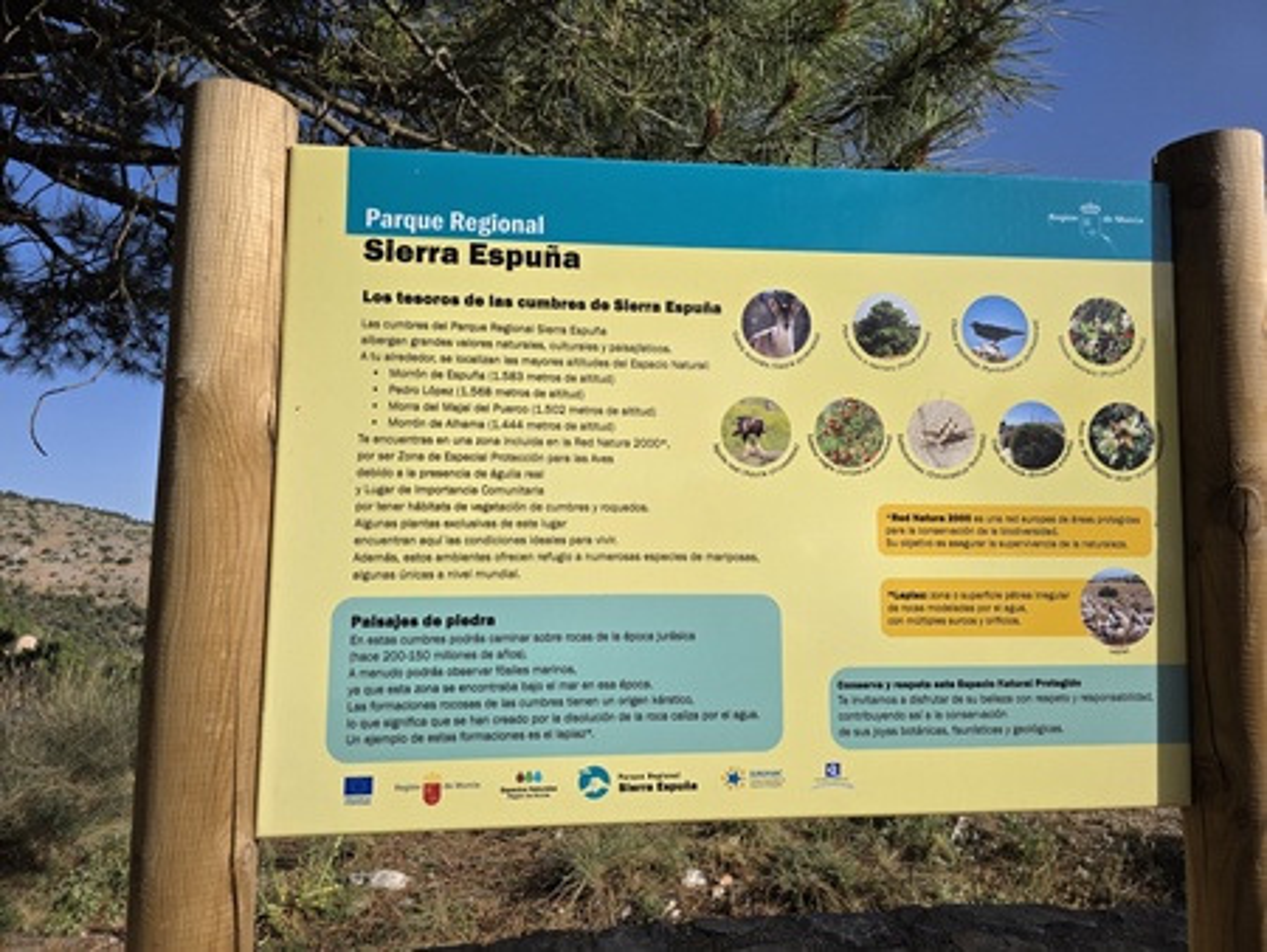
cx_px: 634
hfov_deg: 73.9
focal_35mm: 23
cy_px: 476
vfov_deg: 58.9
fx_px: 842
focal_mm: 6.3
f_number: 1.7
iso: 80
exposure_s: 1/7944
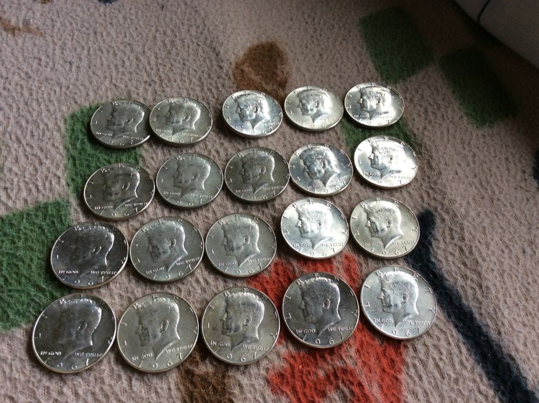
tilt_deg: -55.3
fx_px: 498
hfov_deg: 56.9
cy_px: 202
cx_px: 270
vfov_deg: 44.1
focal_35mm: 32
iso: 50
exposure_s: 1/24
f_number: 2.4
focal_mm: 3.3
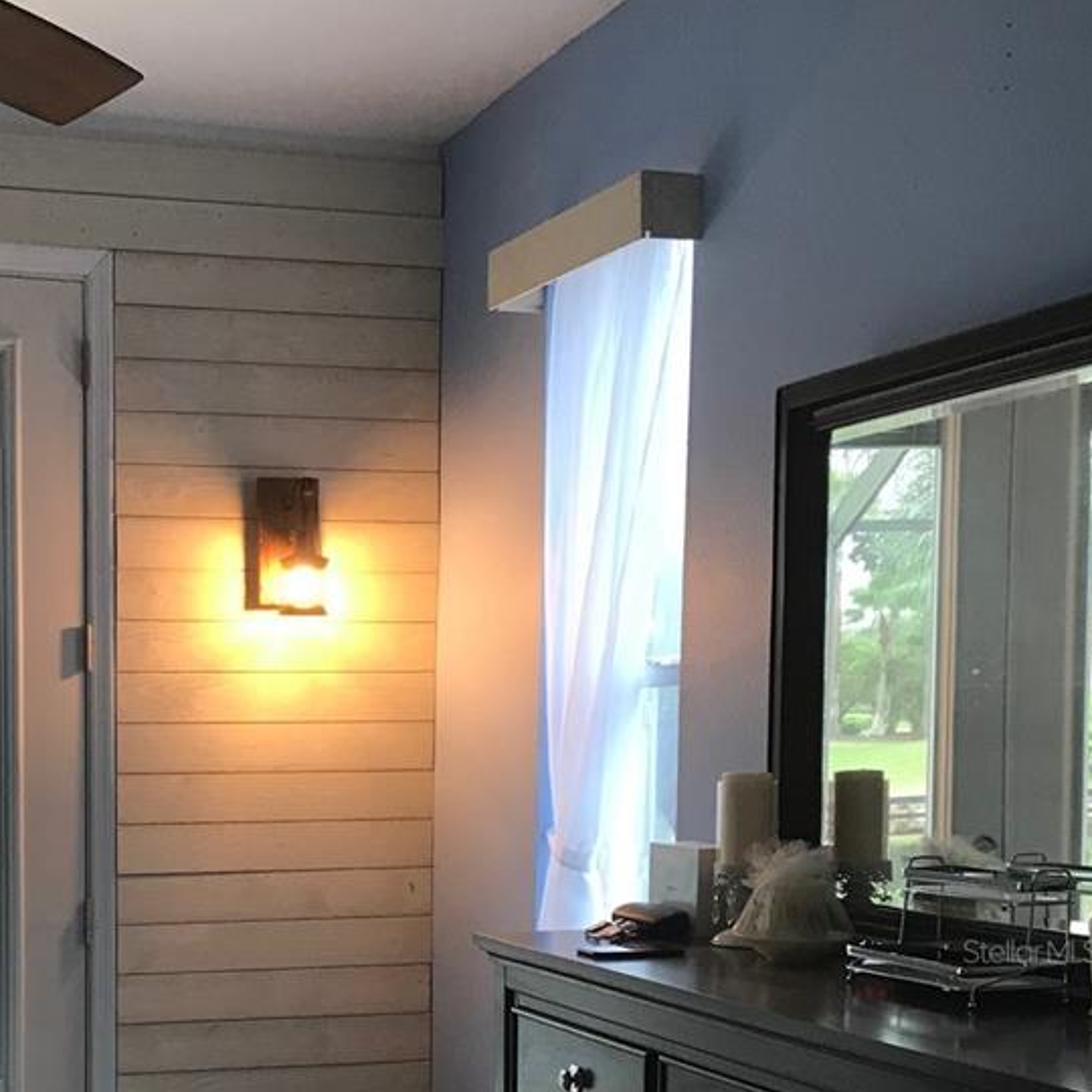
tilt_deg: -5.5
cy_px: 950
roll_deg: -0.5
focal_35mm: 55
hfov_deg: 30.2
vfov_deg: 30.0
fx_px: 1963
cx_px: 196
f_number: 1.8
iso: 40
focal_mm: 3.99
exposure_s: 1/24
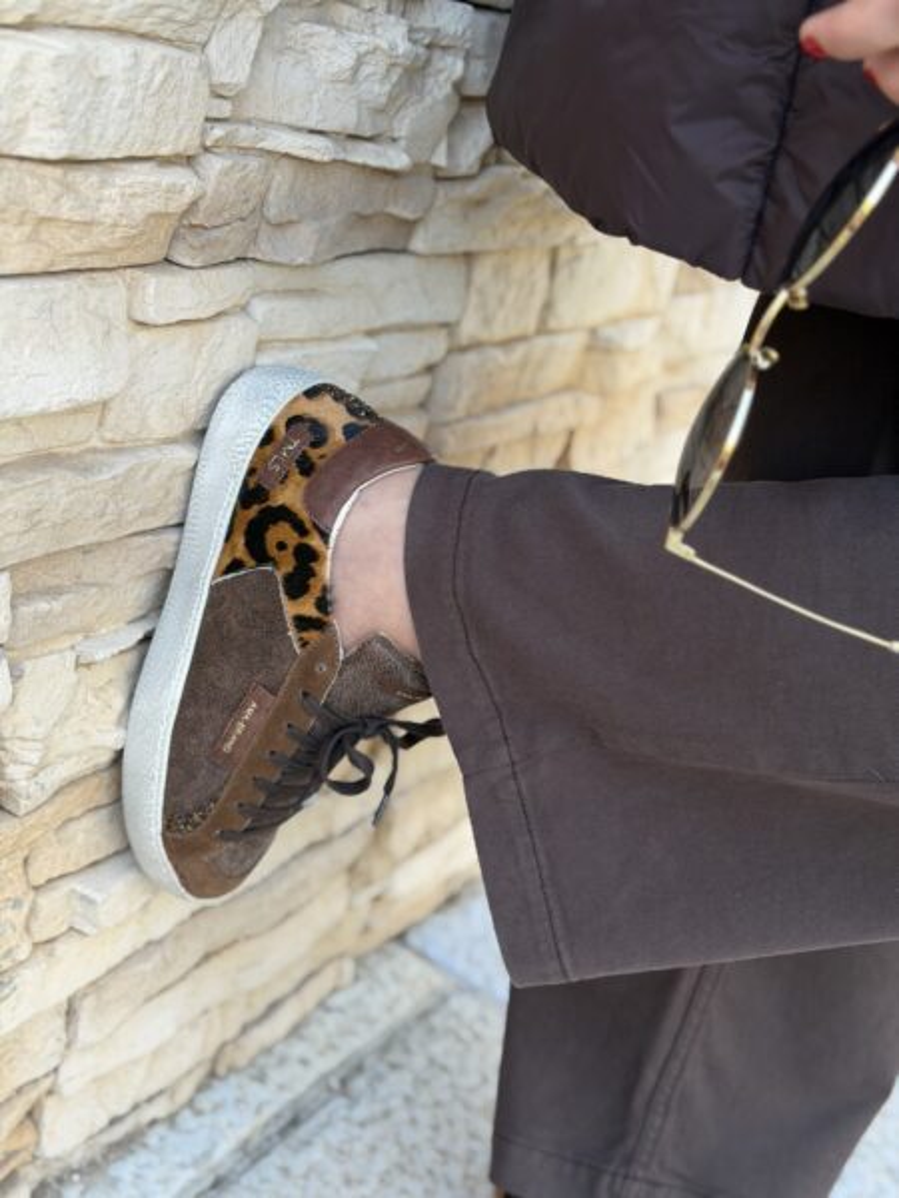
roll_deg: -16.5
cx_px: 450
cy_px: 599
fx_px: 1662
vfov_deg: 39.7
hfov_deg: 30.3
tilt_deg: -22.3
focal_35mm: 48
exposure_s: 1/189
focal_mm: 6.76
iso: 50
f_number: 1.78
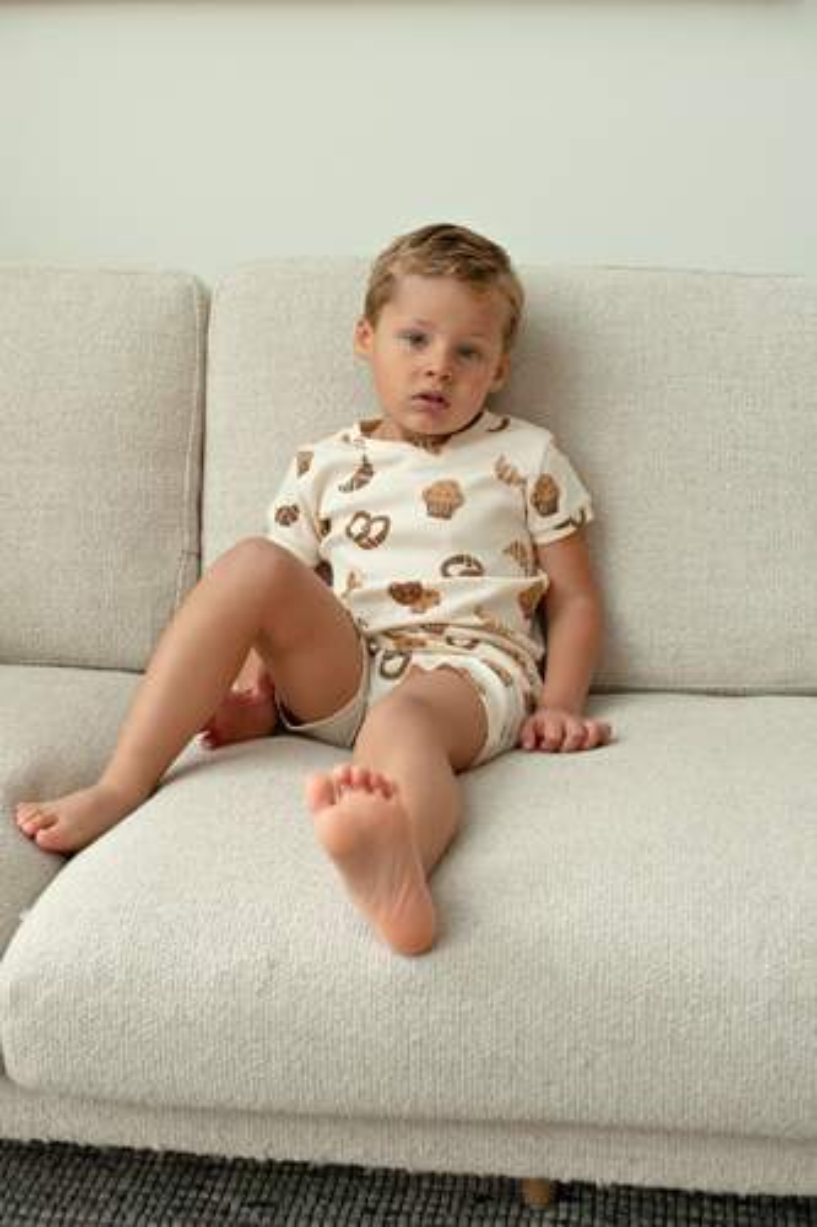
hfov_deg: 27.0
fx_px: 1703
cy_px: 614
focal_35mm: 50
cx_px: 408
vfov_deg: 39.6
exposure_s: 1/125
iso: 640
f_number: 5
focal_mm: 50
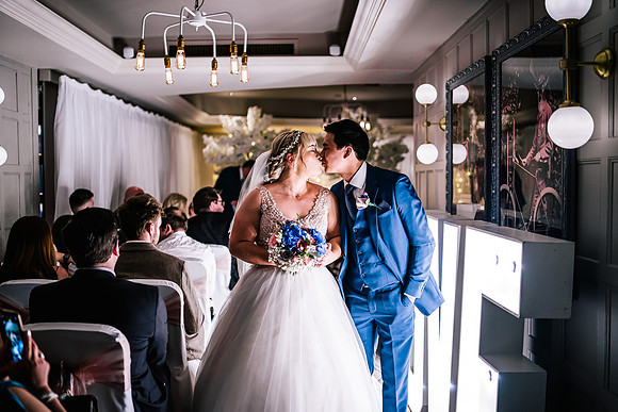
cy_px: 206
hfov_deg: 52.6
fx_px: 625
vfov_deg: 36.5
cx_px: 309
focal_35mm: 36
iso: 640
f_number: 1.4
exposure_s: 1/250
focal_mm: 35
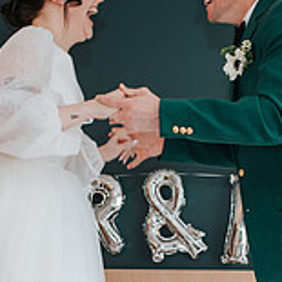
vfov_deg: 14.7
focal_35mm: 116
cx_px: 128
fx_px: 1069
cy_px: 294
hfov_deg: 15.0
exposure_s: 1/200
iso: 800
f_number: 3.2
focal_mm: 35
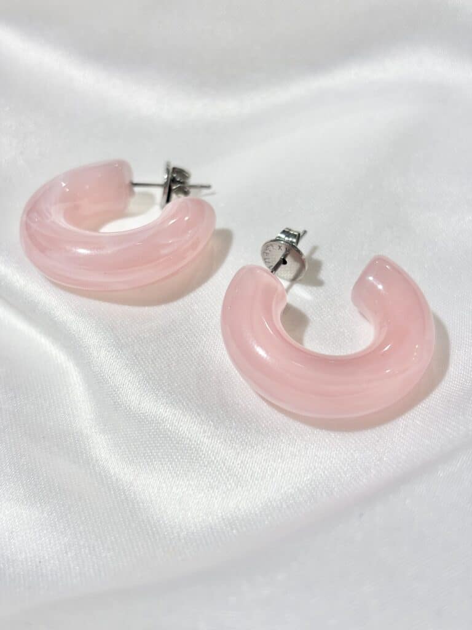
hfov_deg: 28.0
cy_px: 315
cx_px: 236
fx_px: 945
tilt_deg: -32.7
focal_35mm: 52
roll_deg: -0.4
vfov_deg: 36.8
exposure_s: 1/316
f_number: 1.6
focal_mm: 5.96
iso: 32
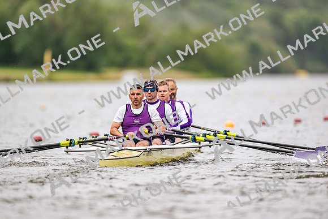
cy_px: 110
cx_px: 164
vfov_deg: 2.3
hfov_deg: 3.4
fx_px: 5468
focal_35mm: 600
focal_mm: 600
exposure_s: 1/2500
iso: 320
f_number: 4
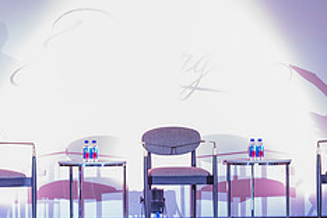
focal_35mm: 260
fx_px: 2361
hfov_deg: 7.9
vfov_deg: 5.3
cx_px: -43
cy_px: 40
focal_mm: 105
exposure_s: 1/160
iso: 5600
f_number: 2.8
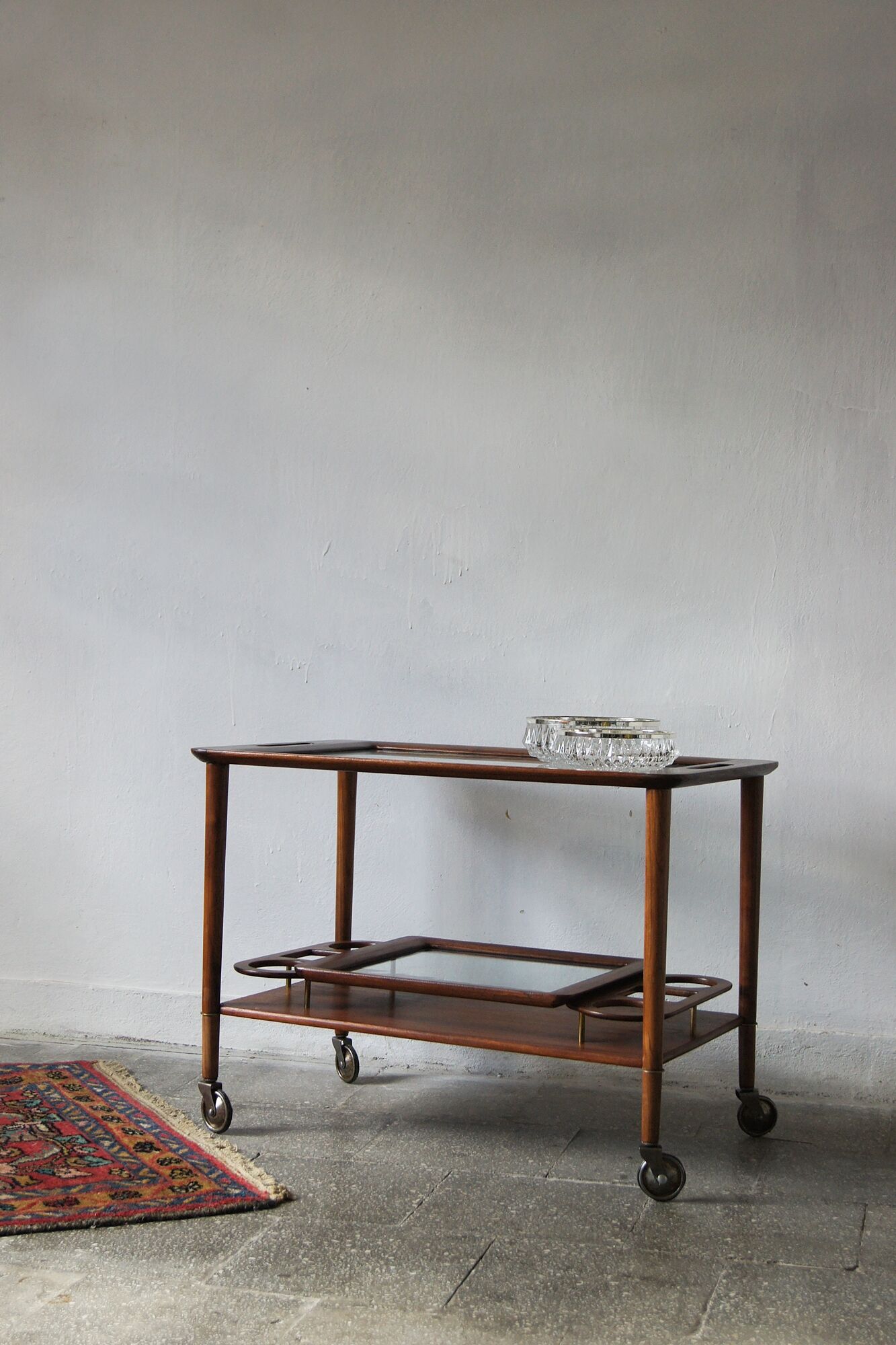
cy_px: 672
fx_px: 1960
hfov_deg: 25.7
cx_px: 448
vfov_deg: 37.9
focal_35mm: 52
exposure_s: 1/100
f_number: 5.6
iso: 400
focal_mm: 35
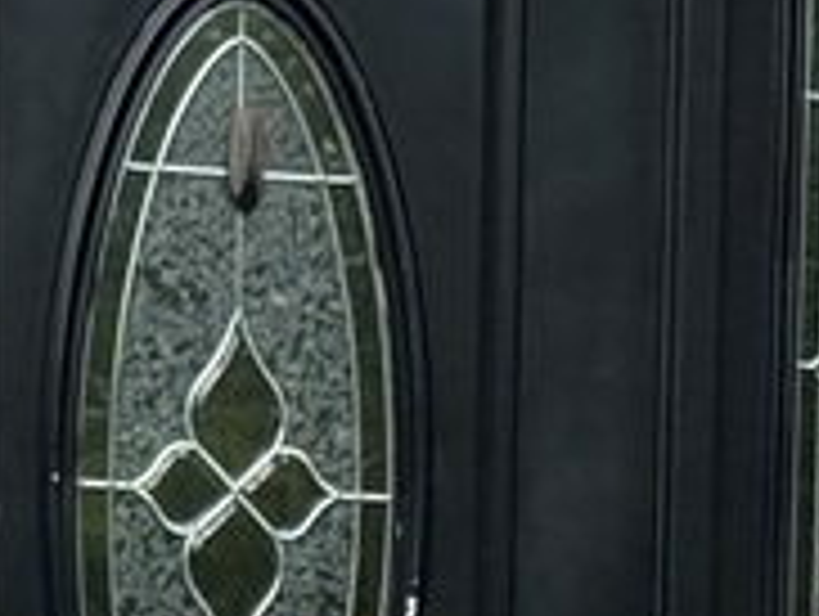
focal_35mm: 270
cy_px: 1691
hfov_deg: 7.3
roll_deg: -1.0
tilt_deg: -6.5
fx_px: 6397
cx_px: 662
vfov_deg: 5.3
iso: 64
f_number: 1.78
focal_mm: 6.76
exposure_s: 1/371
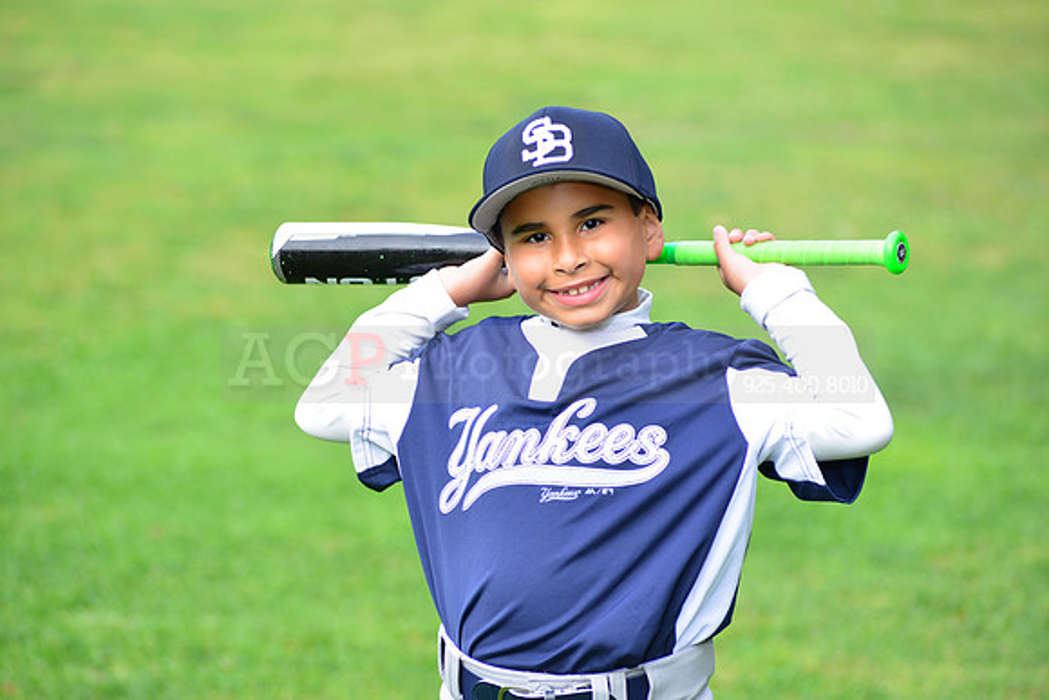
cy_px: 350
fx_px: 4663
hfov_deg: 12.8
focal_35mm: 160
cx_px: 524
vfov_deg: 8.6
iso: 320
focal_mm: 160
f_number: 5.6
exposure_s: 1/200
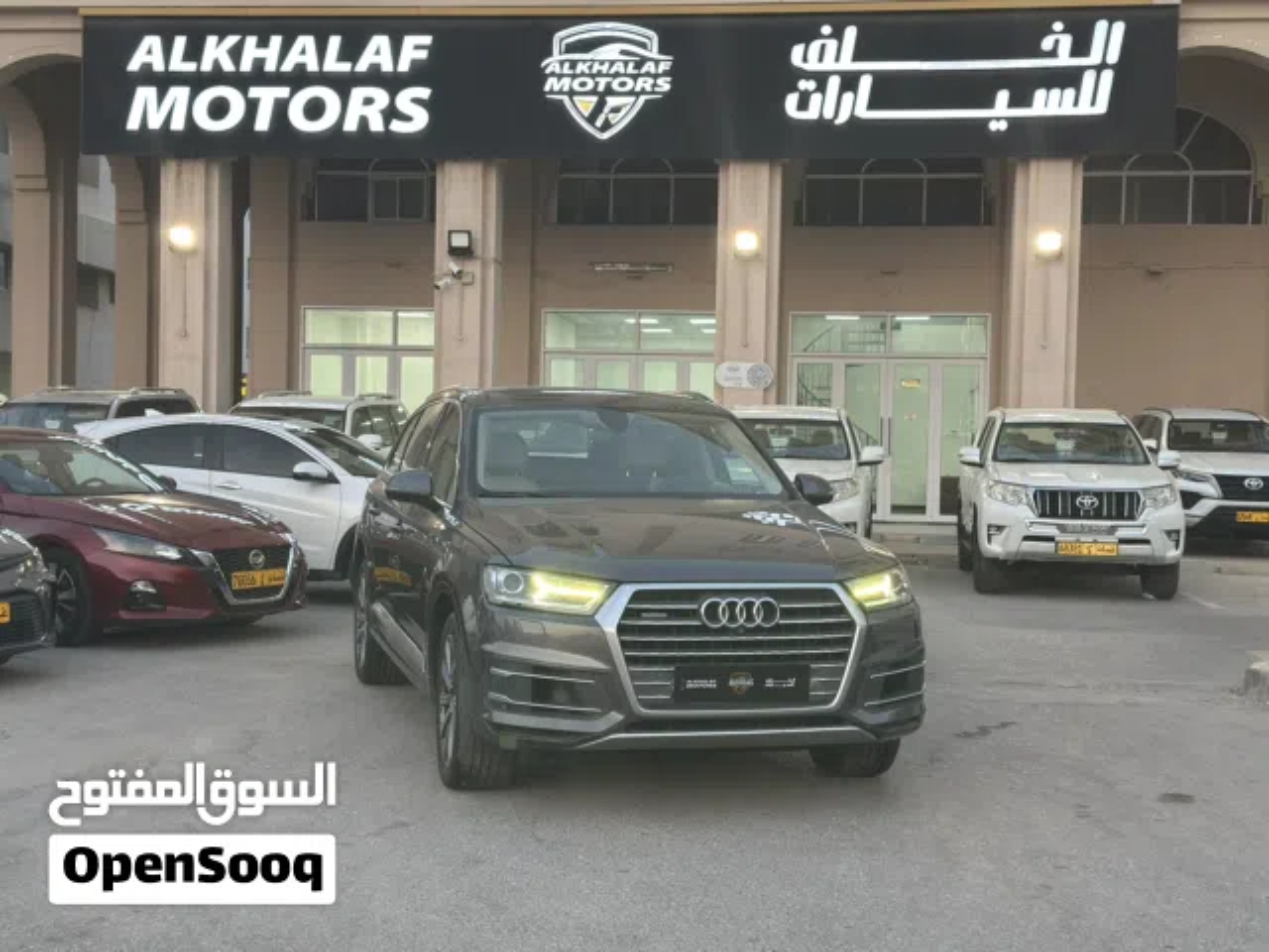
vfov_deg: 30.3
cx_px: 634
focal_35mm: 48
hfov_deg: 39.7
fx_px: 1760
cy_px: 476
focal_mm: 6.86
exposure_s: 1/95
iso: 80
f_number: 1.78
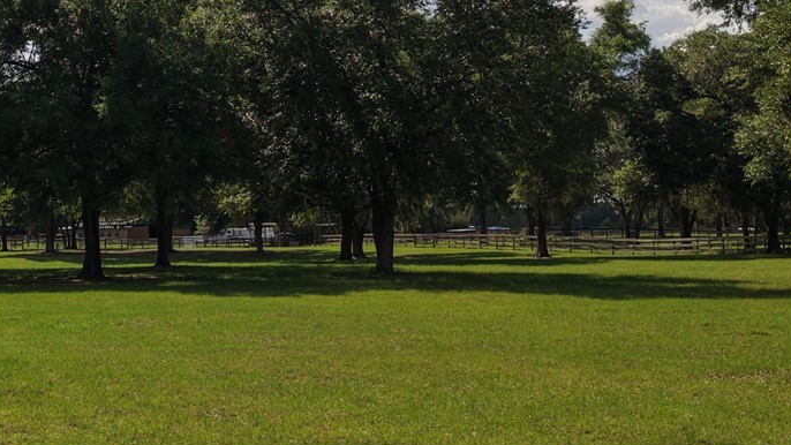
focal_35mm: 61
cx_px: 68
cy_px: 120
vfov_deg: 19.6
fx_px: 1280
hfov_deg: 32.5
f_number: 1.8
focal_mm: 8.67
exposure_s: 1/80
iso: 260
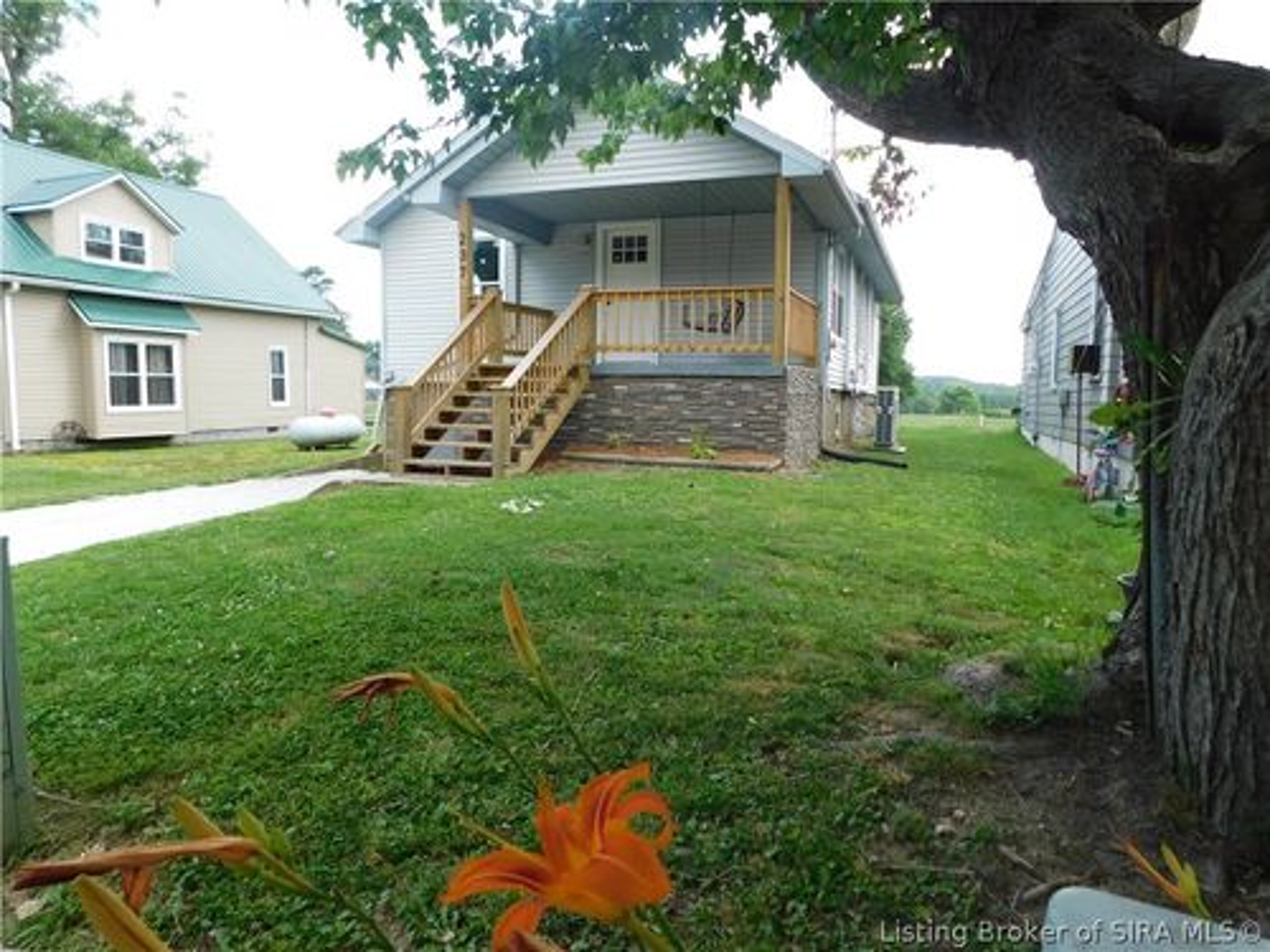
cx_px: 635
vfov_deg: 58.9
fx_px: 844
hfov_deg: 73.9
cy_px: 476
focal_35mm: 23
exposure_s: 1/250
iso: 125
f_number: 3
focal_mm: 4
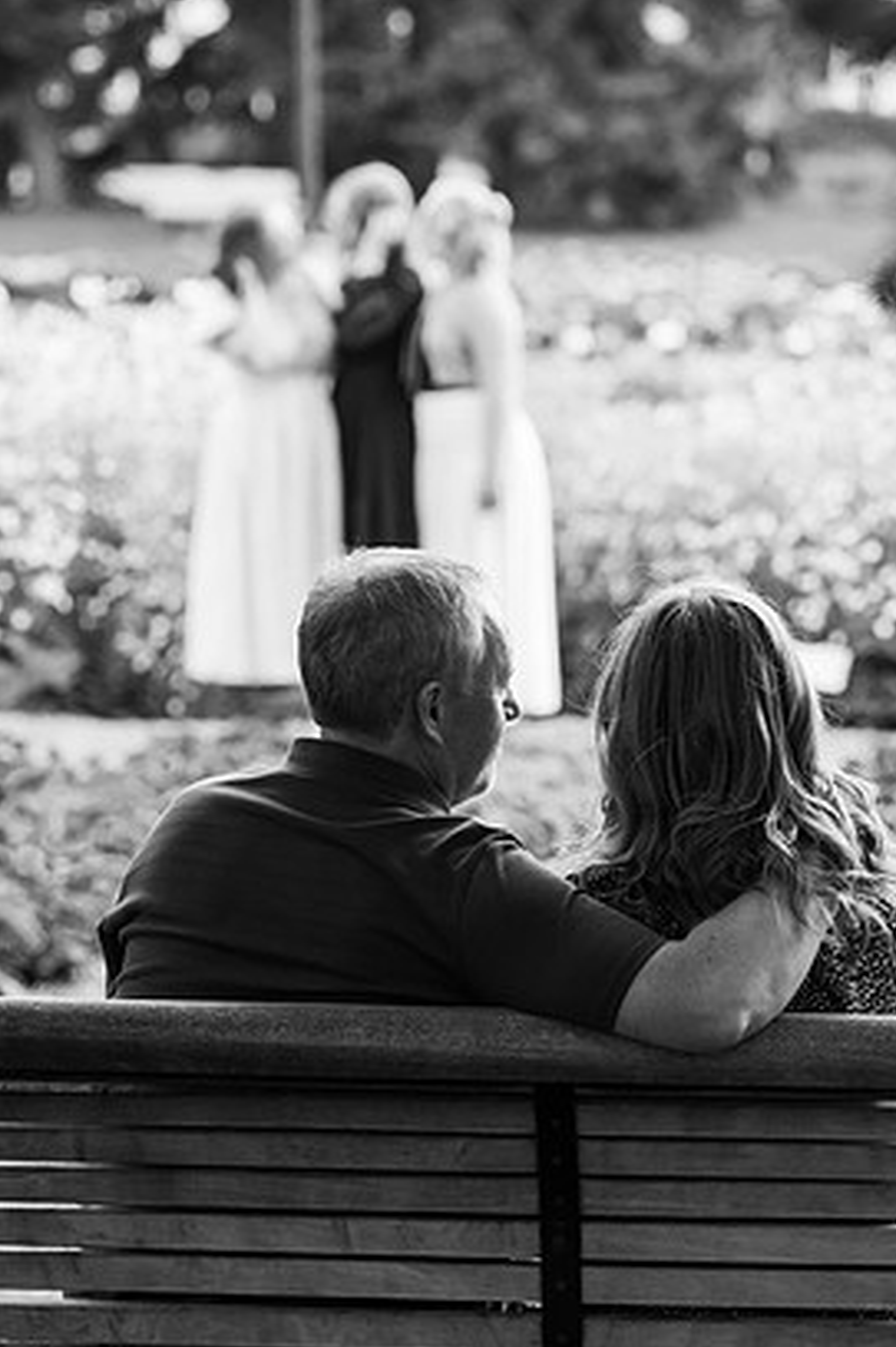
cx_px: 440
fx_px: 6277
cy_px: 616
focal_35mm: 168
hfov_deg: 8.2
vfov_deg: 12.2
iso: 2500
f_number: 5.6
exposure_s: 1/200
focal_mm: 152
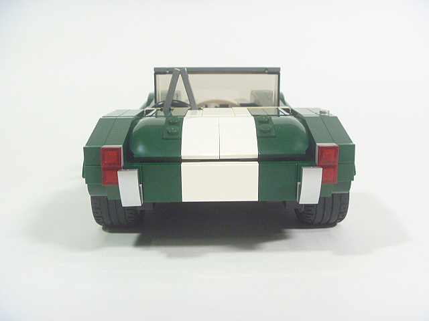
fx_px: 434
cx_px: 214
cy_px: 160
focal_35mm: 35
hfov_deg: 52.6
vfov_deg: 40.7
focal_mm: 6.3
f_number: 3.5
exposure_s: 1/30
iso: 400
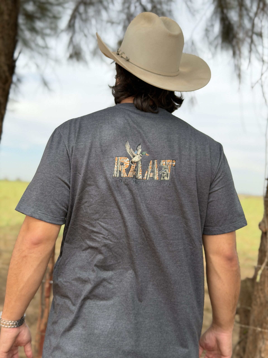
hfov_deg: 30.3
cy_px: 179
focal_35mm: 48
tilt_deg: +1.7
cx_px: 134
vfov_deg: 39.7
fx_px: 495
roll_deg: -4.7
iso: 80
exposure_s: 1/1000
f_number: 1.78
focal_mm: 6.76
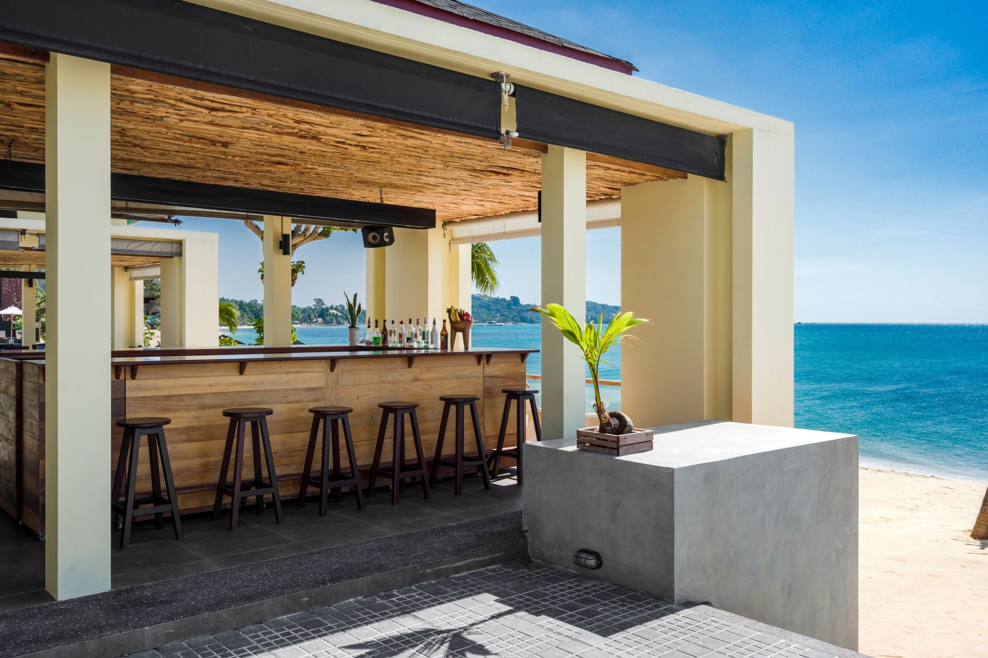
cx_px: 494
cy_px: 329
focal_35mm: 30
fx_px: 823
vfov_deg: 43.6
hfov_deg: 61.9
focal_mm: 30
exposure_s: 1/1250
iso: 160
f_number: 9
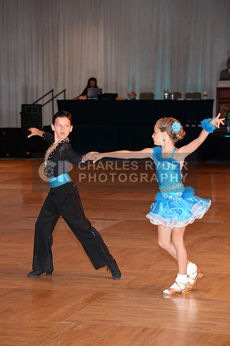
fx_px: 1153
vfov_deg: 17.1
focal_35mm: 120
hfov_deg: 11.4
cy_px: 173
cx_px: 115
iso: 1250
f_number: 5.6
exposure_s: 1/200
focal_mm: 120
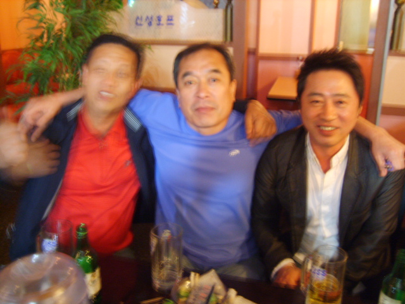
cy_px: 152
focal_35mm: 35
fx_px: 409
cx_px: 202
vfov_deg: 40.7
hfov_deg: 52.6
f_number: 2.8
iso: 184
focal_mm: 7.4
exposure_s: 1
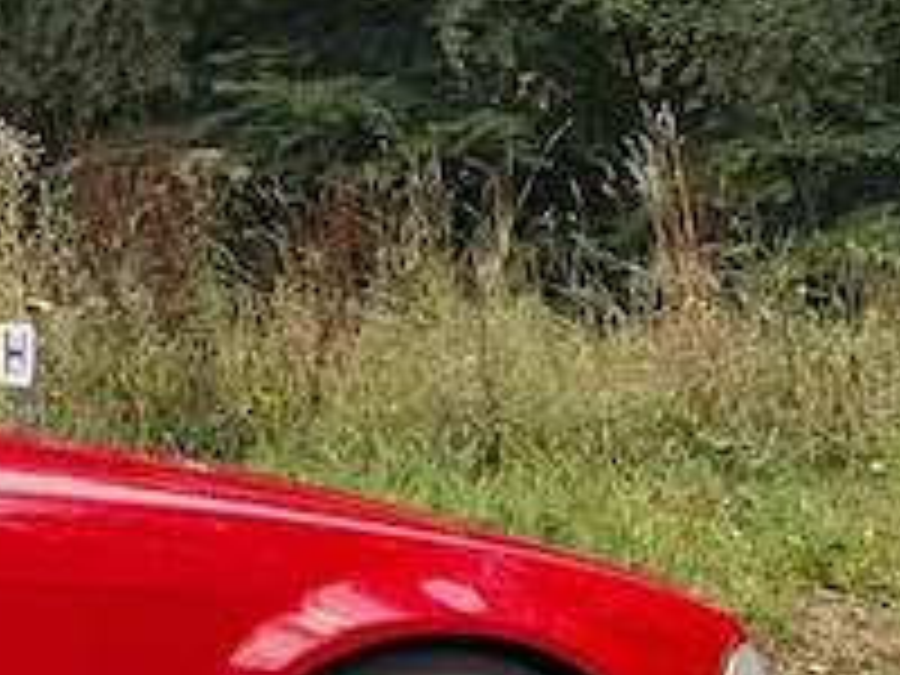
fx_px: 3744
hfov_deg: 13.1
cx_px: -378
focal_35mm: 144
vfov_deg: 10.3
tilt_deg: +1.8
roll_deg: -0.7
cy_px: 252
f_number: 1.78
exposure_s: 1/769
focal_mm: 6.76
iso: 100
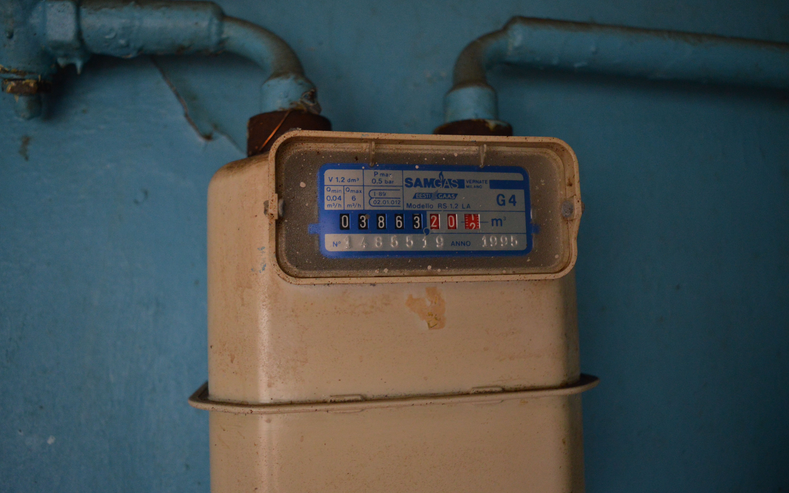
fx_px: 602
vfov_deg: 44.5
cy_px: 257
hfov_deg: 66.5
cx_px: 392
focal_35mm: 28
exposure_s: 1/60
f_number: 3.5
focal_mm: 18
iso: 1400
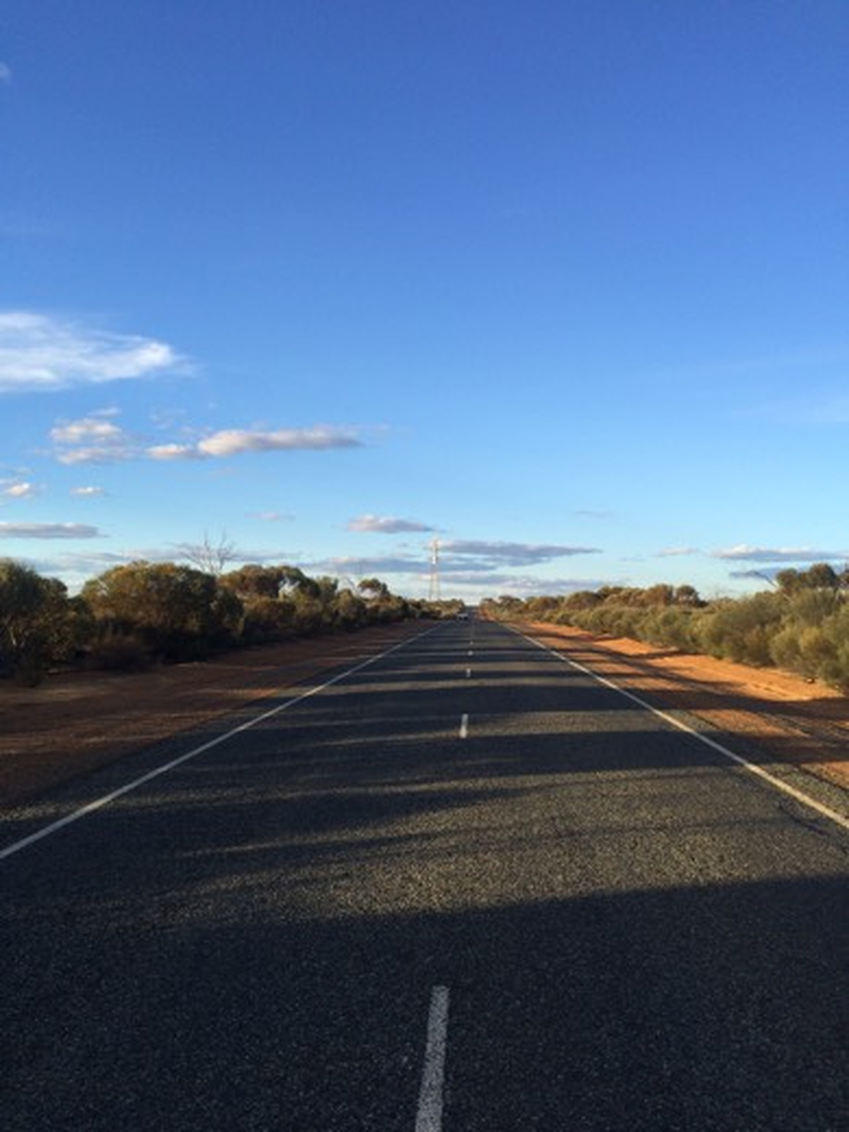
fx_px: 948
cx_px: 424
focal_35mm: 29
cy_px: 566
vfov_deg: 61.7
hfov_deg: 48.2
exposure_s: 1/954
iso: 32
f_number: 2.2
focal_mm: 4.15
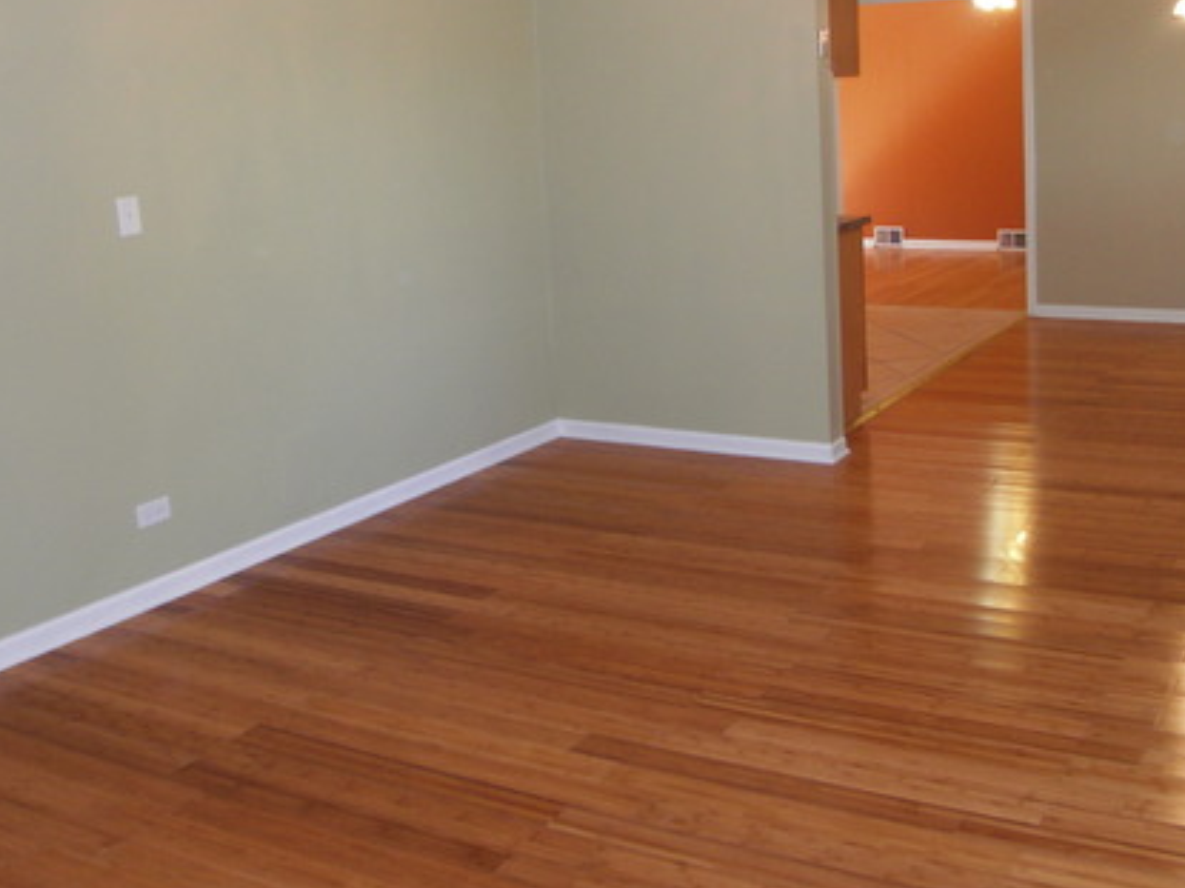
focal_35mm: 37
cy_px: 297
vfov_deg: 38.2
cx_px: 811
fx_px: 1266
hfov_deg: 49.1
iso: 120
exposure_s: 1/40
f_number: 2.8
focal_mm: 4.3
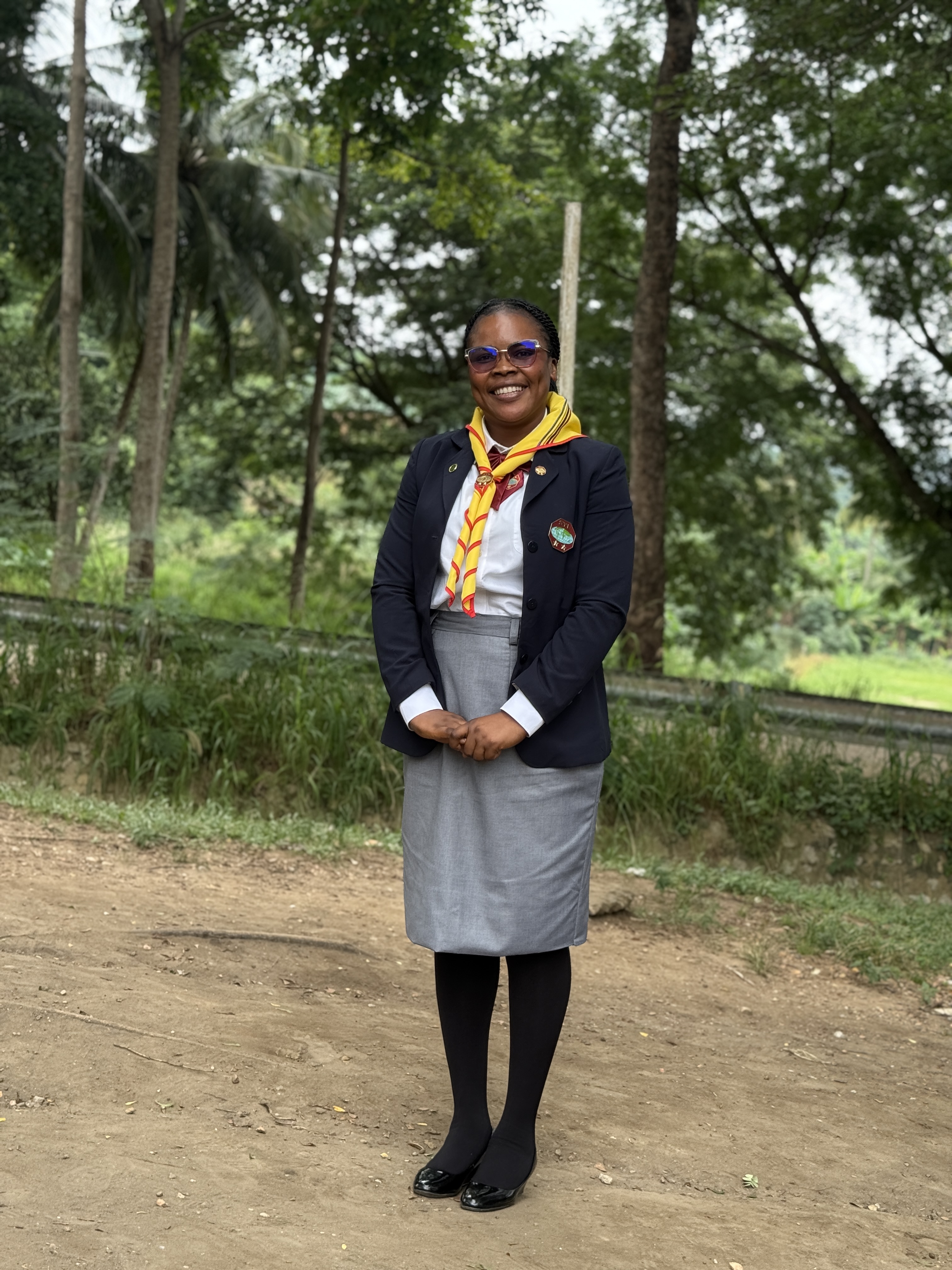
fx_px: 1760
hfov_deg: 30.3
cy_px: 635
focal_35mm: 48
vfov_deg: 39.7
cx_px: 476
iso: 100
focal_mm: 6.76
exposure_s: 1/304
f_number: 1.78
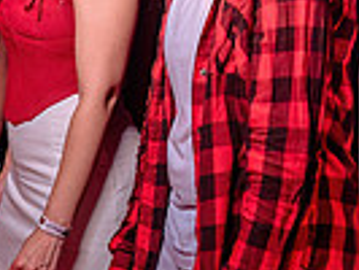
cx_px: 209
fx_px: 1163
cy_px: -21
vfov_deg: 13.0
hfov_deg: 17.5
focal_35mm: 112
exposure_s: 1/60
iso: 800
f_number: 2.8
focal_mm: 24
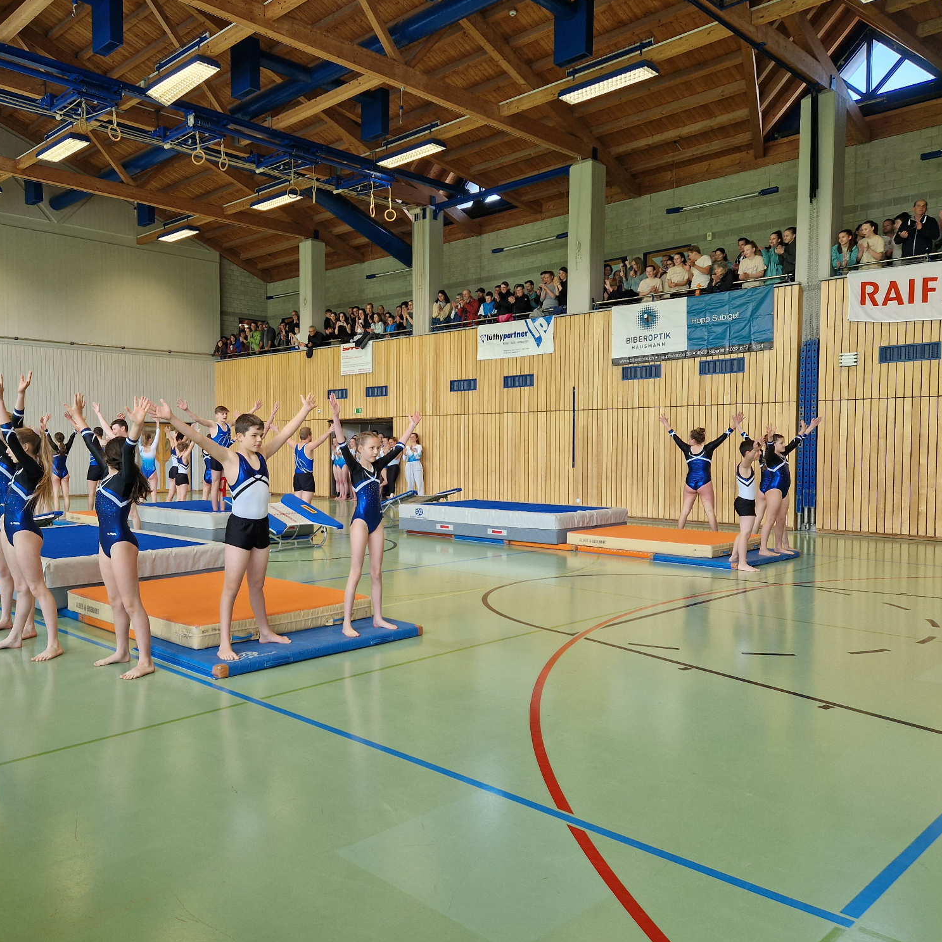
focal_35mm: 28
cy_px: 482
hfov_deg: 57.0
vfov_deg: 57.3
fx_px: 862
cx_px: 389
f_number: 1.8
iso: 80
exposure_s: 1/100
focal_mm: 5.4
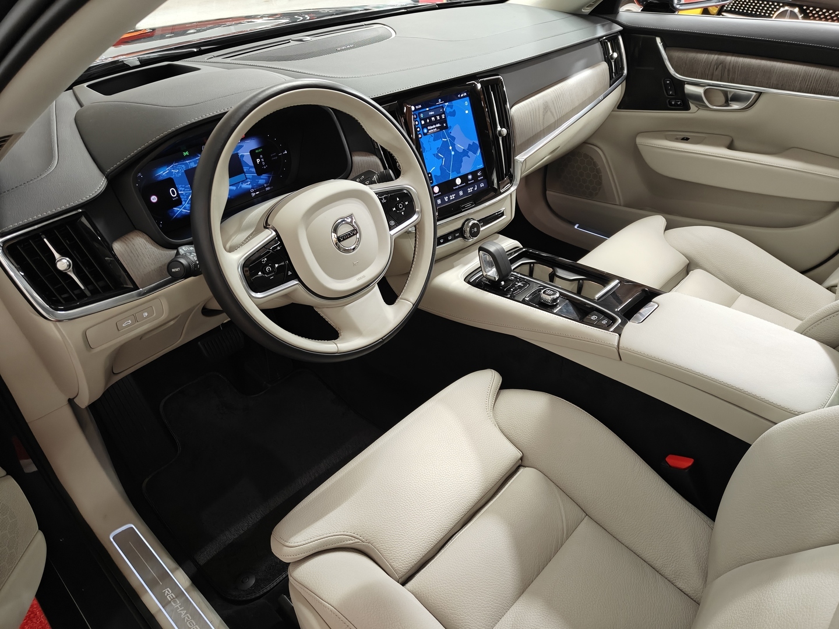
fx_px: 582
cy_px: 314
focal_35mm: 24
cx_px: 420
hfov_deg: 71.6
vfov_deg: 56.8
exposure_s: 1/50
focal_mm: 5.59
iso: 200
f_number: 1.8
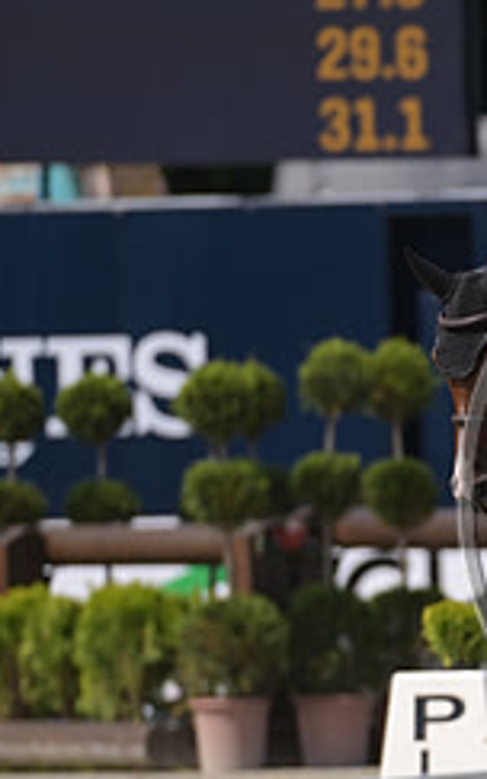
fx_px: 19589
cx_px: 753
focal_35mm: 923
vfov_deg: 2.3
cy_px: 454
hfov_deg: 1.4
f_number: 5
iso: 200
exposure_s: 1/1250
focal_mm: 380
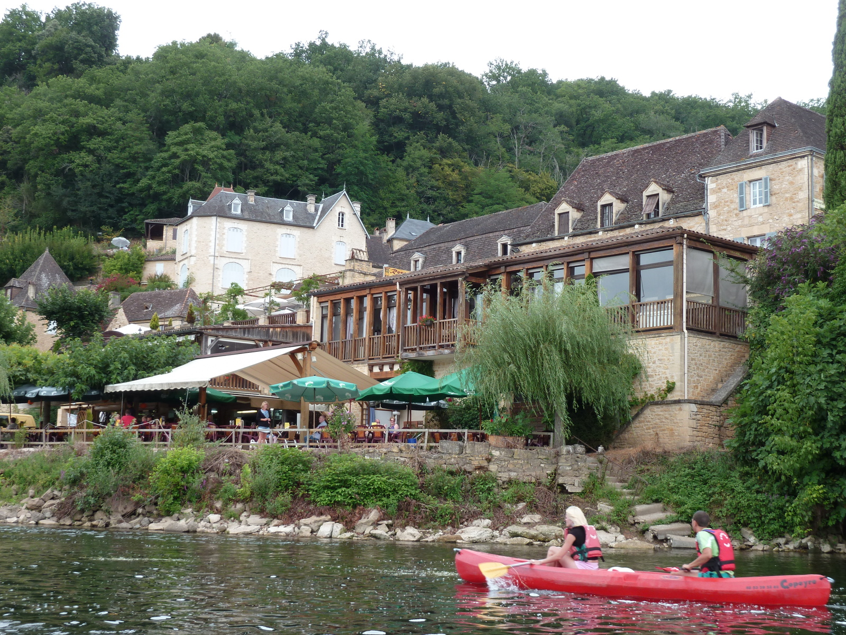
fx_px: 1271
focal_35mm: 52
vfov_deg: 28.0
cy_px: 318
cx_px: 423
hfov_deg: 36.8
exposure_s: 1/80
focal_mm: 8.5
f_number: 3.8
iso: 80
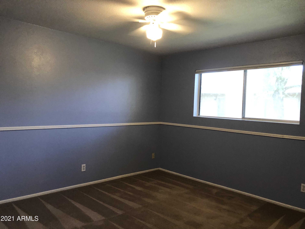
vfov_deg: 49.7
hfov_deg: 63.4
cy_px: 114
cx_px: 152
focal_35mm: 28
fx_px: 247
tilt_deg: -3.2
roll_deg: -2.7
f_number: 1.8
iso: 100
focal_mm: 3.99
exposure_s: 1/15
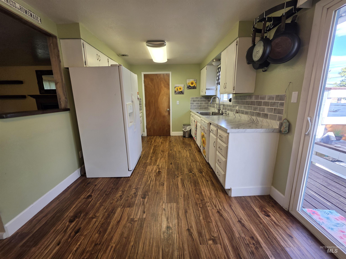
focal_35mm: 13
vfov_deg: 89.9
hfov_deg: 106.2
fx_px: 130
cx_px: 173
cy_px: 130
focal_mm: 2.2
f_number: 1.9
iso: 40
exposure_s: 1/120
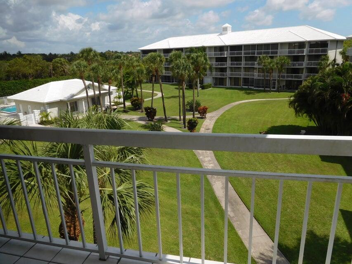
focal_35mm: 25
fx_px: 254
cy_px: 132
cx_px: 176
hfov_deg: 69.4
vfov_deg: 54.9
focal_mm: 4.5
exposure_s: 1/1250
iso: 125
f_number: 3.4
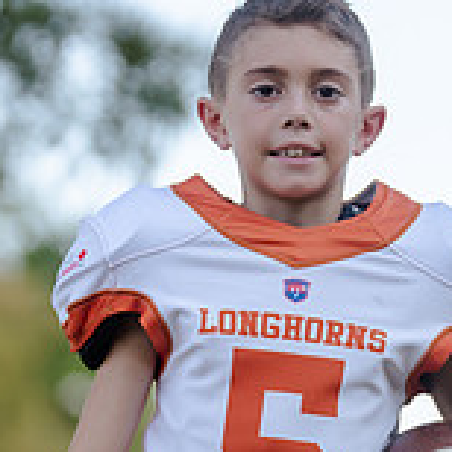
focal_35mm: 422
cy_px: 427
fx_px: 6234
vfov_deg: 4.1
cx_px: 285
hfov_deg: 4.2
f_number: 3.2
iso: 125
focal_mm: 132
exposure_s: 1/320
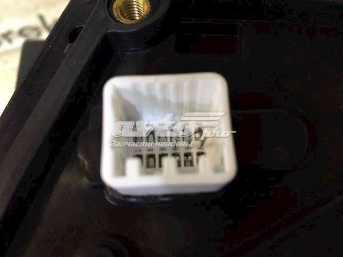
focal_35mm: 29
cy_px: 128
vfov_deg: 48.2
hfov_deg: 61.7
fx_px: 287
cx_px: 172
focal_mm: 4.15
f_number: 2.2
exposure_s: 1/25
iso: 320
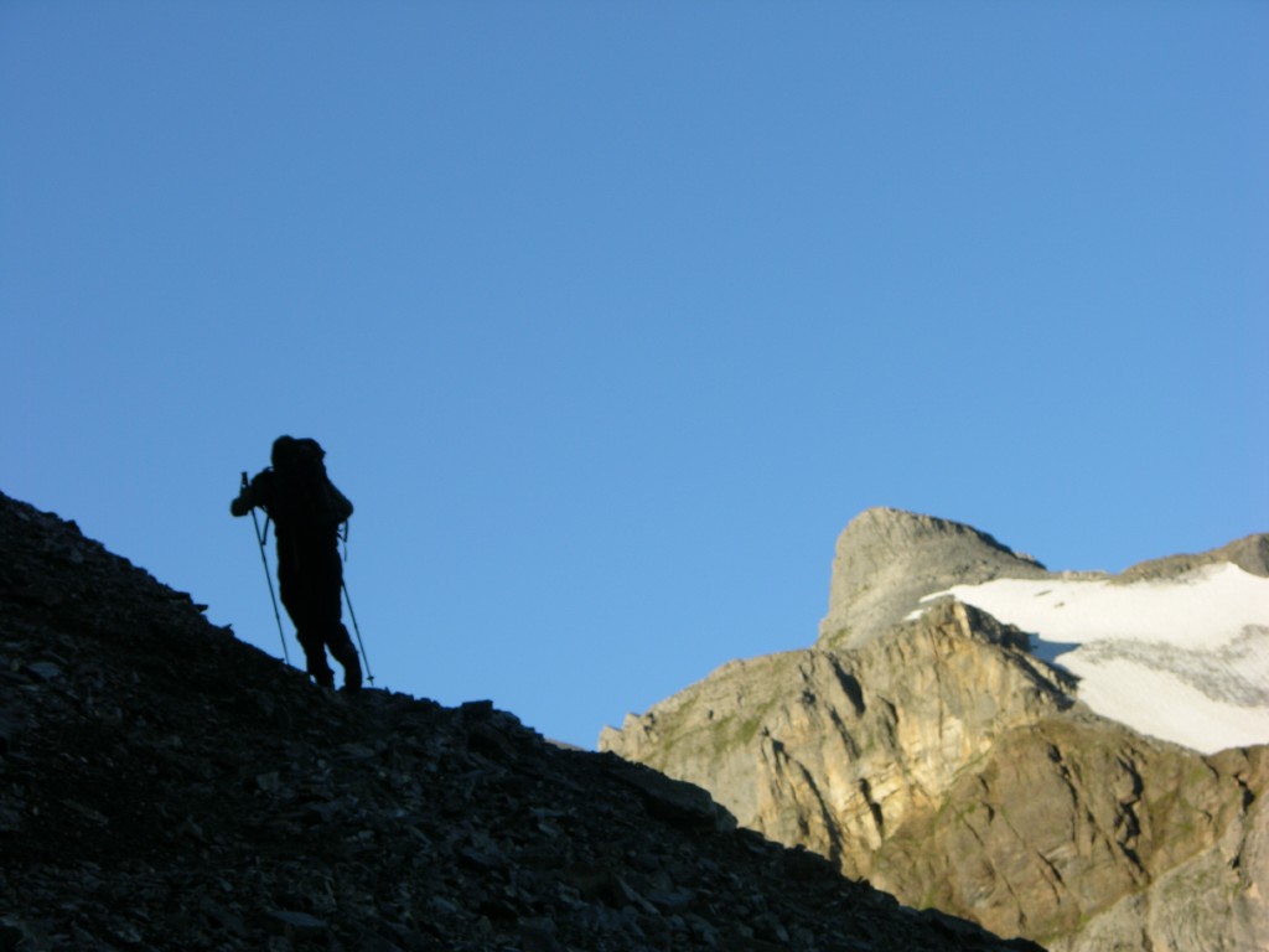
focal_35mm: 120
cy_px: 476
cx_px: 634
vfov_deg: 12.3
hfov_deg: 16.4
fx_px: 4399
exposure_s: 1/202
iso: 50
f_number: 4.7
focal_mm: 29.5
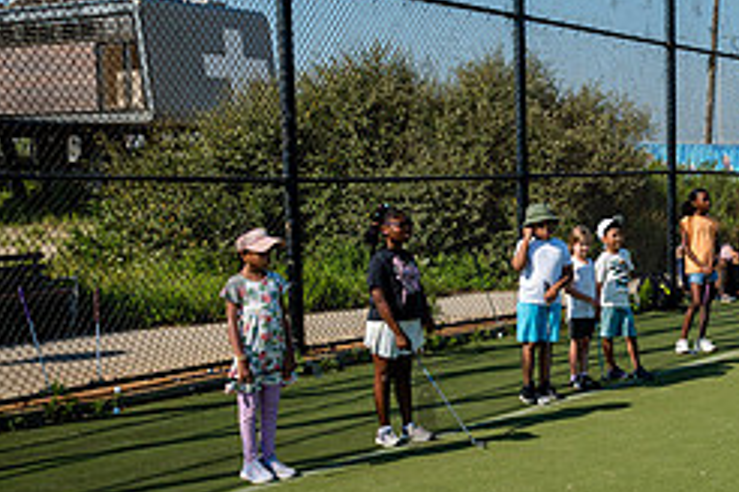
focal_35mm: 61
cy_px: 295
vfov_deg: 22.2
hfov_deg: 30.5
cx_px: 746
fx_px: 1252
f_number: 5
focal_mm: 24
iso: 100
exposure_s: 1/800
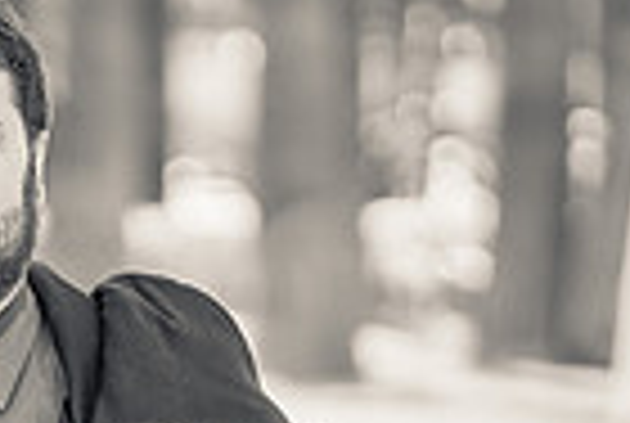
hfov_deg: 5.8
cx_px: -122
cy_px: 533
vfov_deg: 3.9
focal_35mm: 351
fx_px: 6156
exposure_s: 1/2500
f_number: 1.8
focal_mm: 85
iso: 320
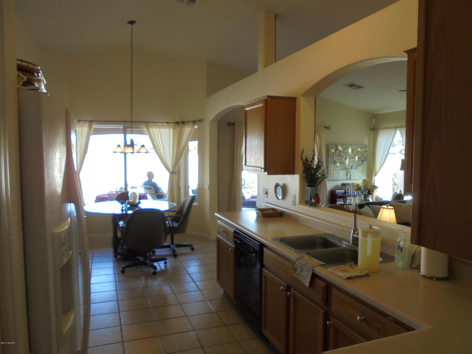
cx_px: 236
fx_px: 355
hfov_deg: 67.3
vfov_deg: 53.1
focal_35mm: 26
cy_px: 177
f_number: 3.5
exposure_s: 1/50
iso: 100
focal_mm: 4.6
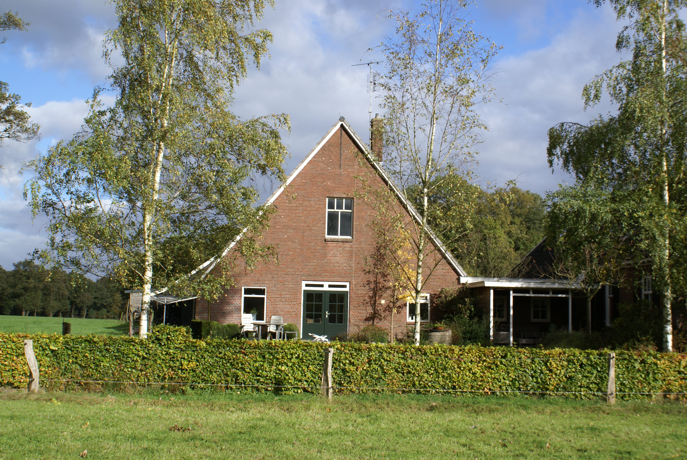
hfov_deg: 43.6
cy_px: 230
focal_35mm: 45
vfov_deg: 29.9
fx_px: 860
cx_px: 344
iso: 100
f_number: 9
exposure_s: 1/160
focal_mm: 30
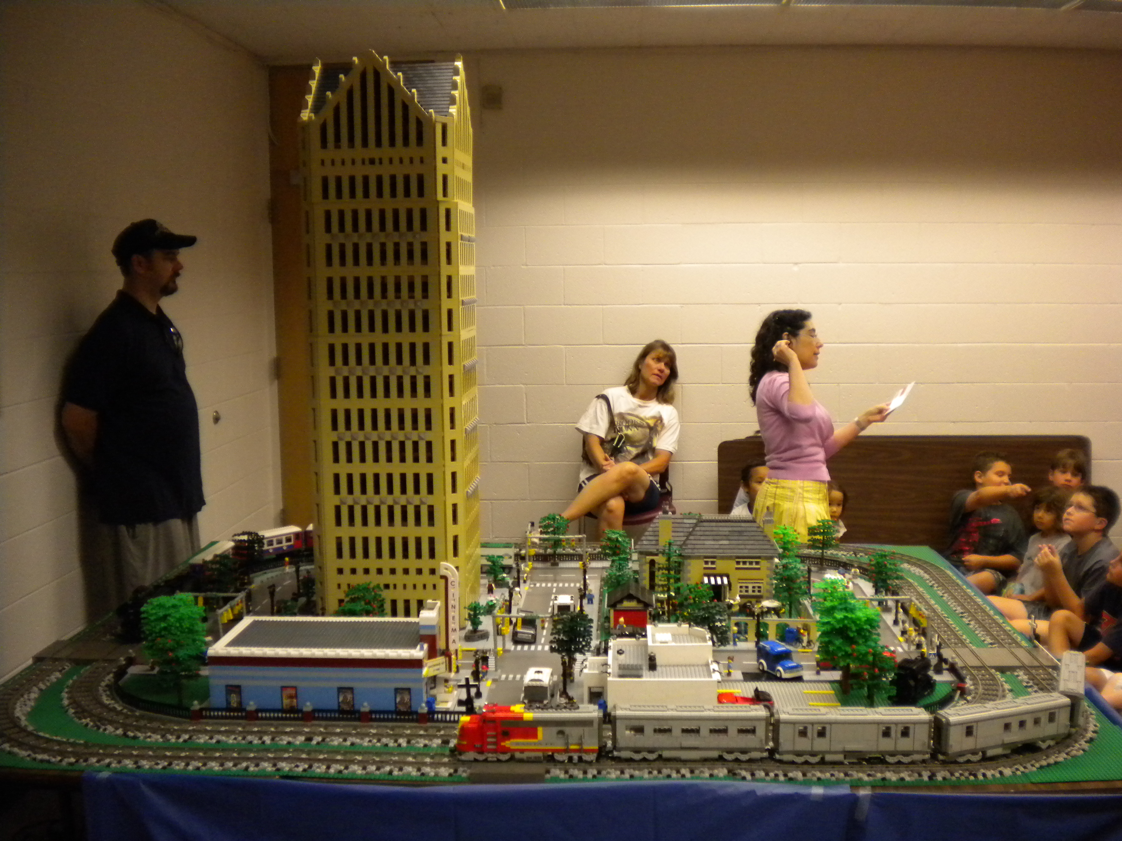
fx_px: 1134
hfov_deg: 52.6
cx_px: 561
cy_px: 420
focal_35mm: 35
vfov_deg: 40.7
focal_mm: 6.3
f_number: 3.1
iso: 400
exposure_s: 1/45.2
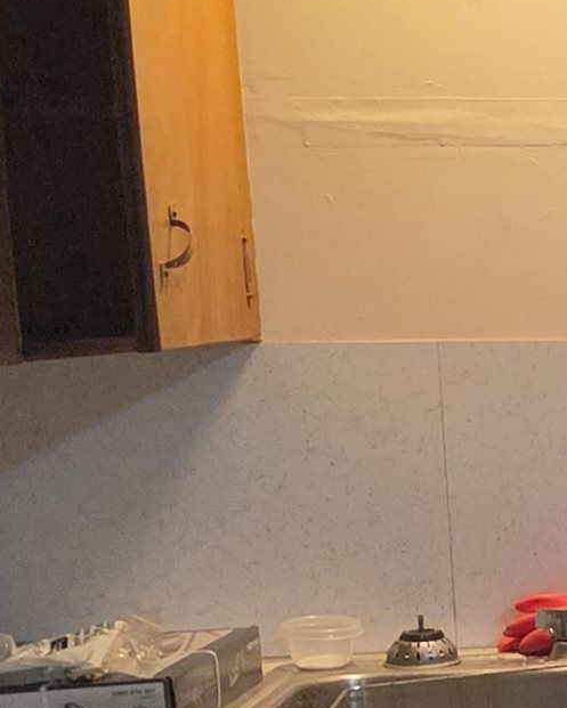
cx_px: 1597
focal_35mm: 111
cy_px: 586
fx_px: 2328
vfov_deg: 17.1
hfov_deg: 10.6
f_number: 1.8
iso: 1000
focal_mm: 5.4
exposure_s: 1/120
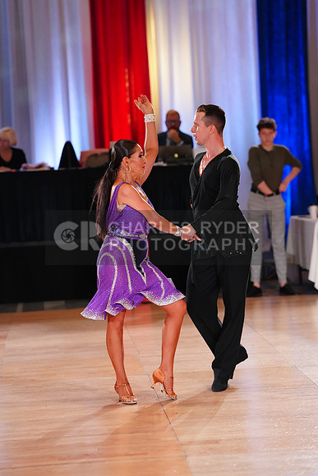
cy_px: 238
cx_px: 159
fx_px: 1615
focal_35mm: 122
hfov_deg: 11.2
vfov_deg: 16.8
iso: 3200
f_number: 3.2
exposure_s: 1/640
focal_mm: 122
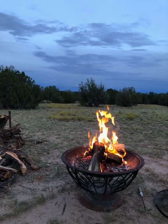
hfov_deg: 49.8
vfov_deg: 63.4
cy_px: 112
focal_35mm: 28
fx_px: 181
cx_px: 84
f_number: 1.8
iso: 40
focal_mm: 4
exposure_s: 1/15
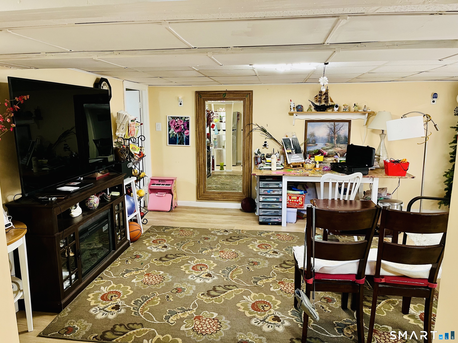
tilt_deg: -9.9
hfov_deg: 67.3
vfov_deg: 53.1
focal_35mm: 26
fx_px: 344
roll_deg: +0.3
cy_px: 172
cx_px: 229
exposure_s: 1/60
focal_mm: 5.1
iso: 200
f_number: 1.6
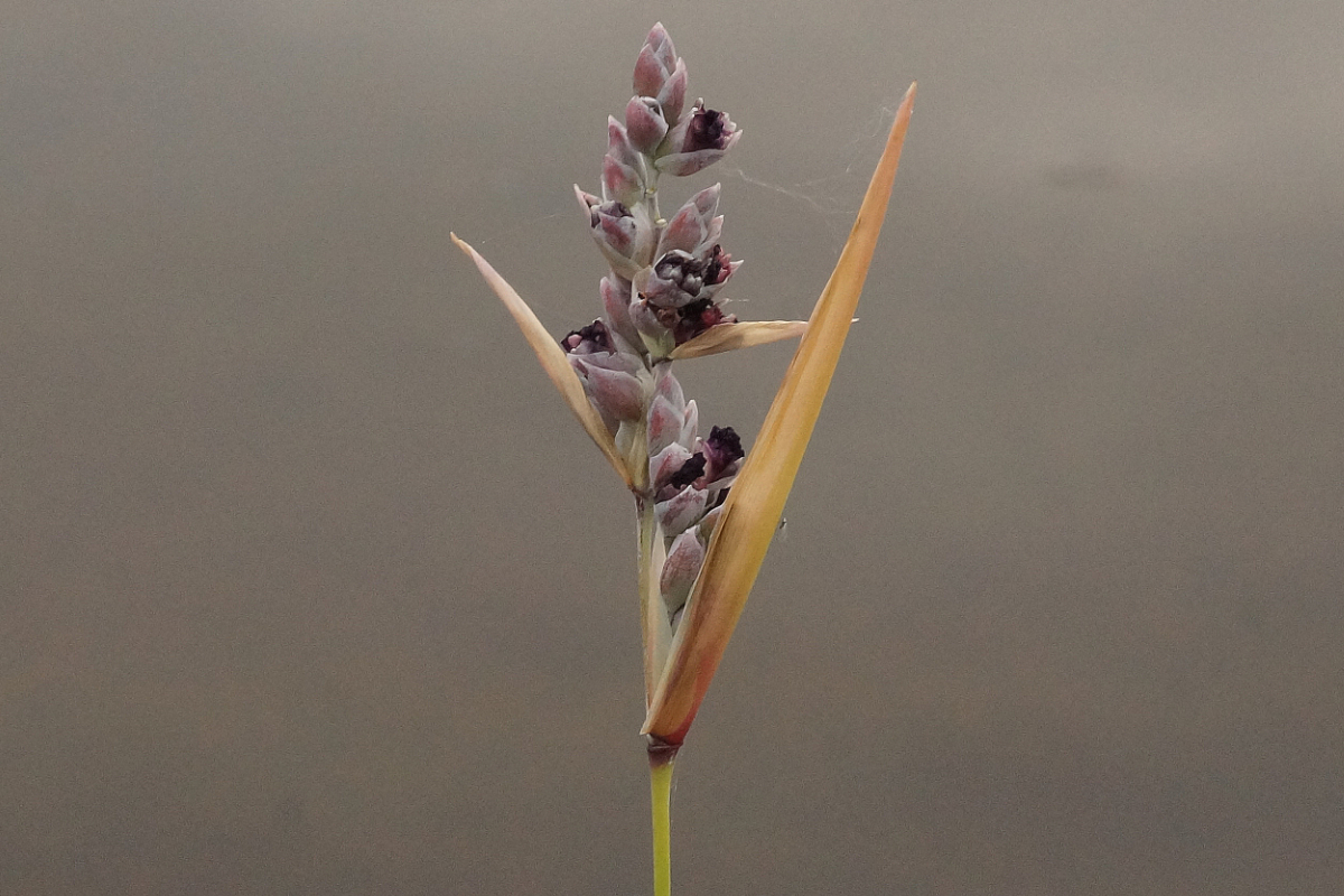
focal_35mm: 150
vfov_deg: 9.1
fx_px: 5600
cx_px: 672
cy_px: 448
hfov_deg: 13.7
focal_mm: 100
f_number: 13
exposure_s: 1/160
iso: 1250
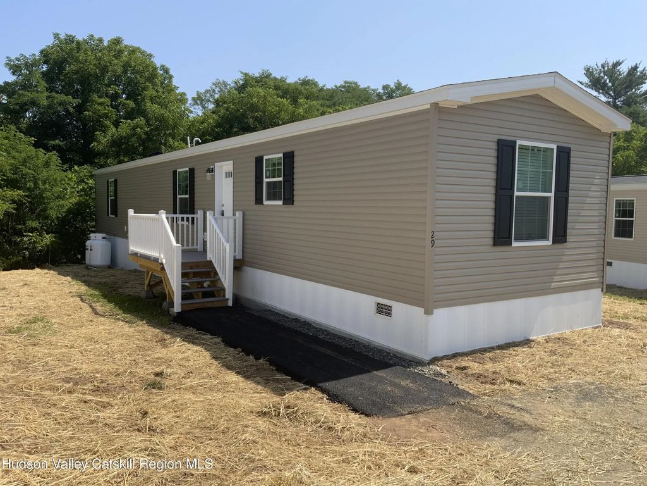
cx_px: 324
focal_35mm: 29
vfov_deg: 48.2
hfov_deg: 61.7
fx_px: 542
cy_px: 243
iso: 16
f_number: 1.8
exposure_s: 1/2058
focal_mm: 3
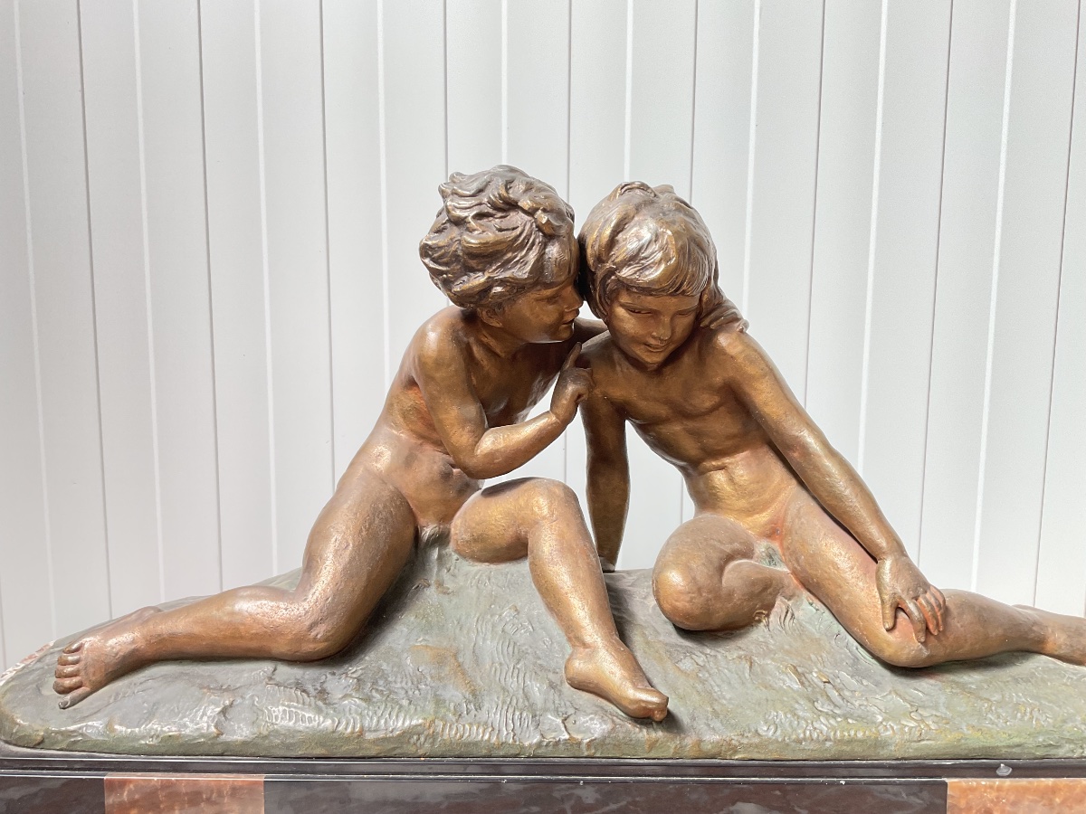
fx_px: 910
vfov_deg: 48.2
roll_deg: -1.0
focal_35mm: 29
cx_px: 543
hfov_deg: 61.7
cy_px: 407
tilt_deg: -6.5
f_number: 1.8
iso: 32
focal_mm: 3
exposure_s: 1/120
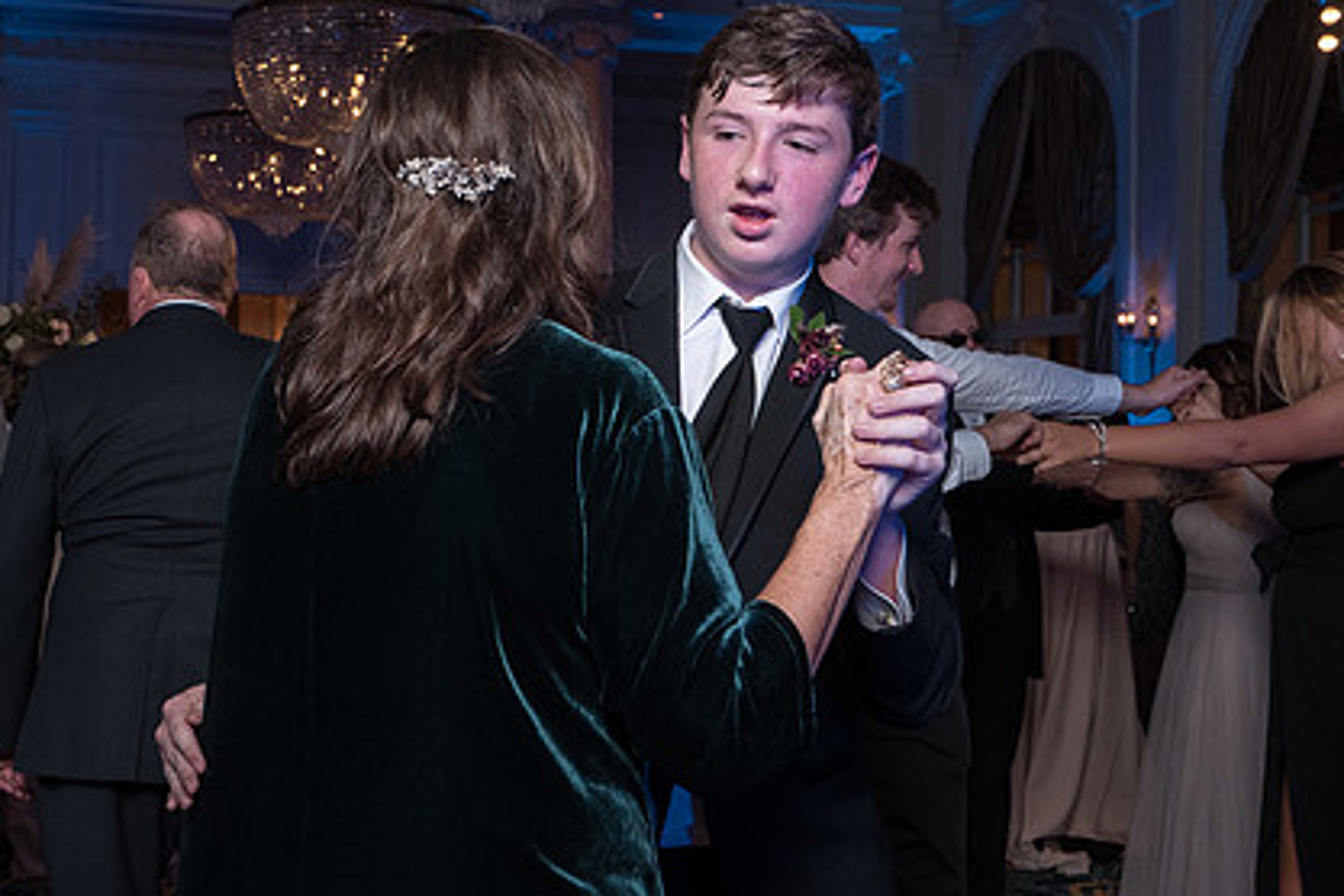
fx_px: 1792
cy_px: 370
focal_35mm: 48
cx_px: 501
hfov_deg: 40.8
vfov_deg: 28.0
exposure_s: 1/200
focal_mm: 27
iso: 2000
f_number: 5.6
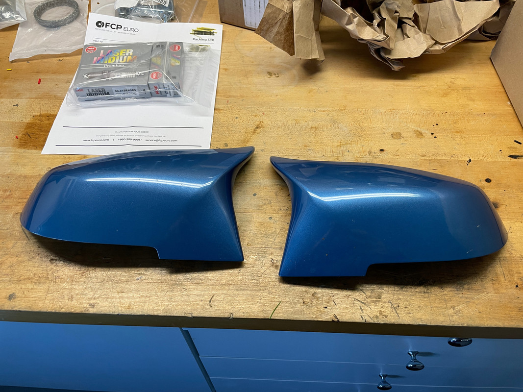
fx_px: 393
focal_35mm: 26
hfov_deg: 67.3
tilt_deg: -54.3
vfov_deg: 53.1
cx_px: 262
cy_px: 196
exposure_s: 1/60
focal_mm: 4.2
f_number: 1.6
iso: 80
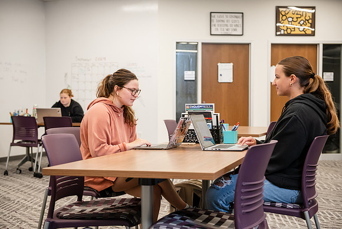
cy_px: 114
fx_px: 494
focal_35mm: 52
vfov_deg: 26.0
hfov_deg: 38.2
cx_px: 171
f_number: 3.2
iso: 1000
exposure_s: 1/200
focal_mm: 52
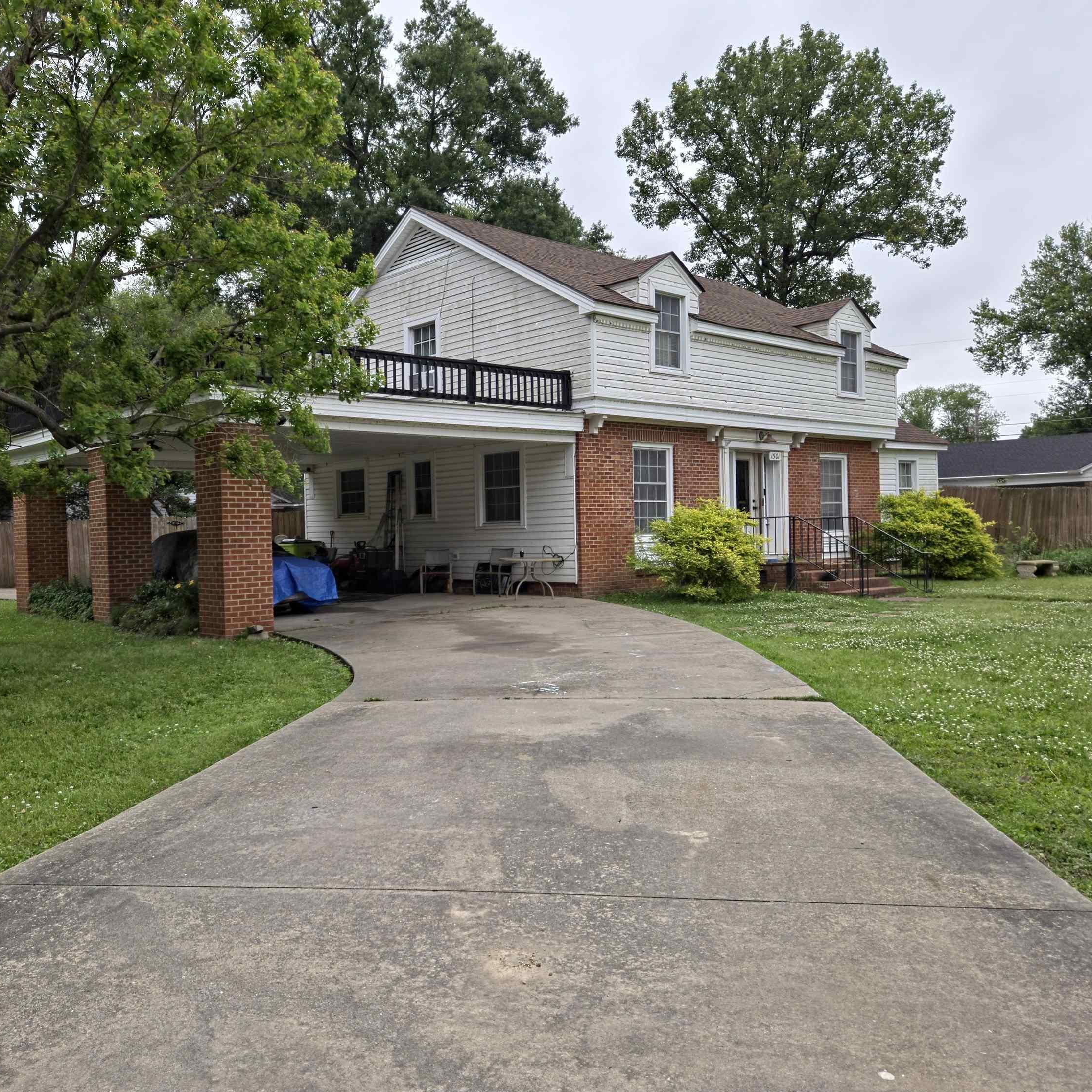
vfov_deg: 57.3
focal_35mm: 28
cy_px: 541
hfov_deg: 56.9
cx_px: 441
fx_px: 999
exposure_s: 1/1402
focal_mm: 5.4
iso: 80
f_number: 1.8
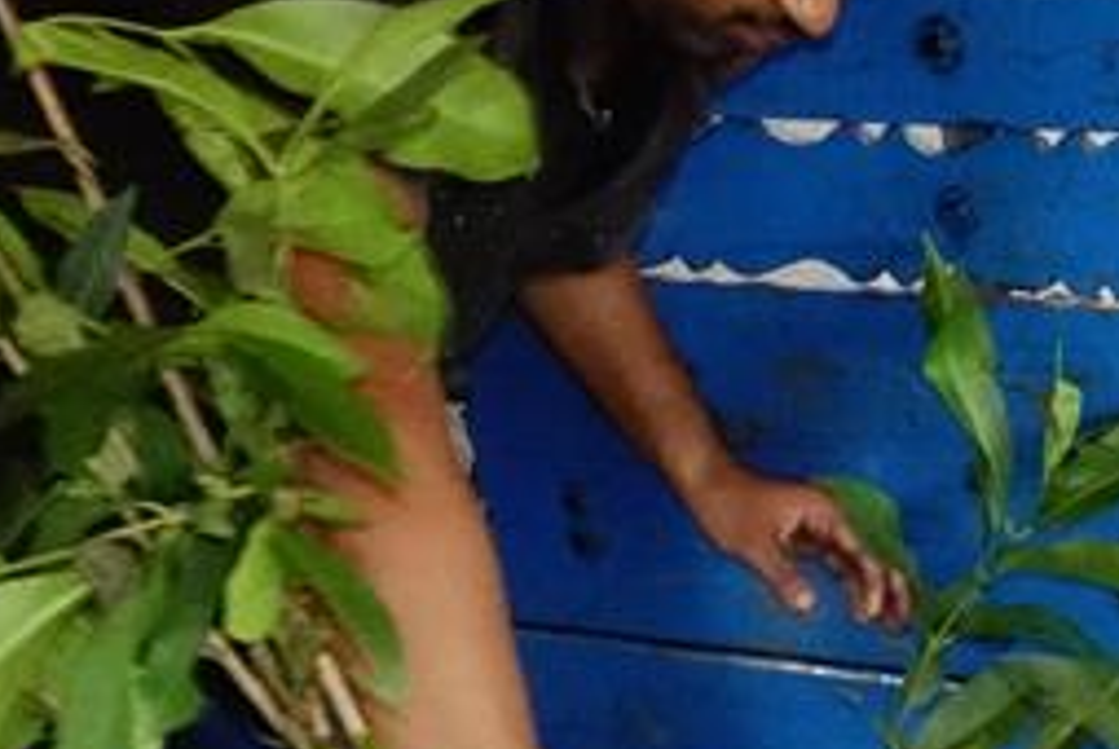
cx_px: 1253
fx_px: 3050
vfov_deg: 13.2
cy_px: 1143
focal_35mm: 98
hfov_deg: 19.8
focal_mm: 8.8
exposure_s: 1/100
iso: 2500
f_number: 7.1
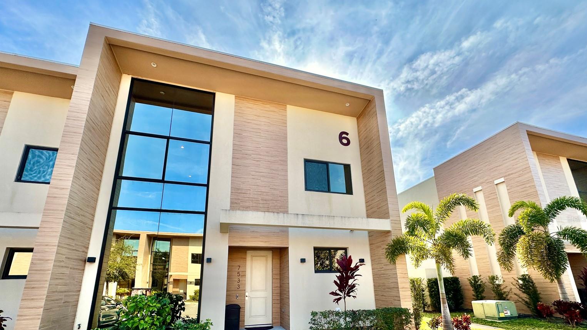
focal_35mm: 16
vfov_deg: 65.4
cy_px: 218
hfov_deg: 99.4
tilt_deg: +14.2
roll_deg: +1.1
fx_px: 249
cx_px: 296
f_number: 2.2
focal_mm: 2.22
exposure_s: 1/1473
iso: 40
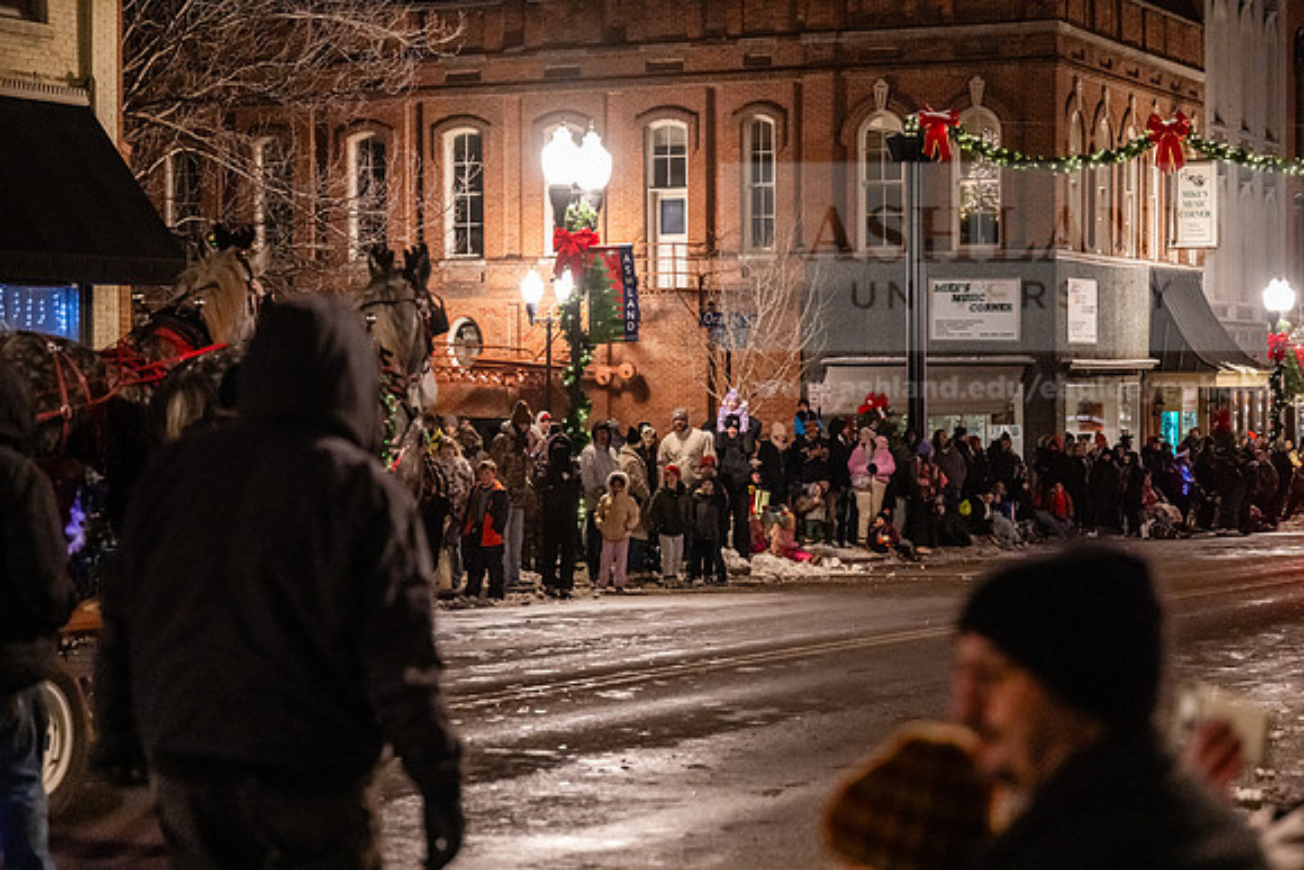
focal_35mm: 79
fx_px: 2862
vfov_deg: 17.3
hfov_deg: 25.7
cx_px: 652
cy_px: 435
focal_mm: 79
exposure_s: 1/200
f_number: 3.2
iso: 8000
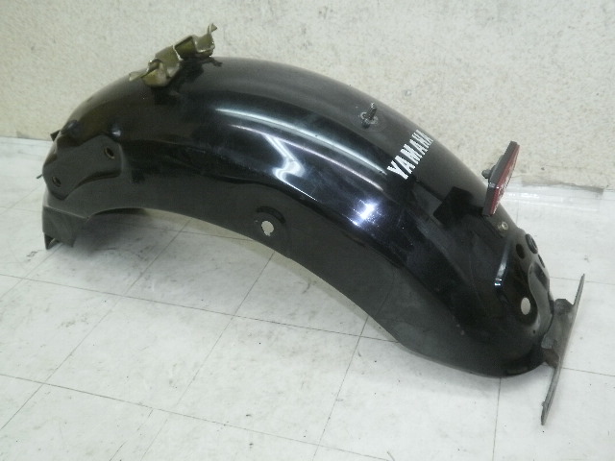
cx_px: 308
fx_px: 551
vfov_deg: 45.4
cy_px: 230
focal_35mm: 31
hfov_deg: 58.4
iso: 125
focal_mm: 5.45
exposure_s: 1/30
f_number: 2.9
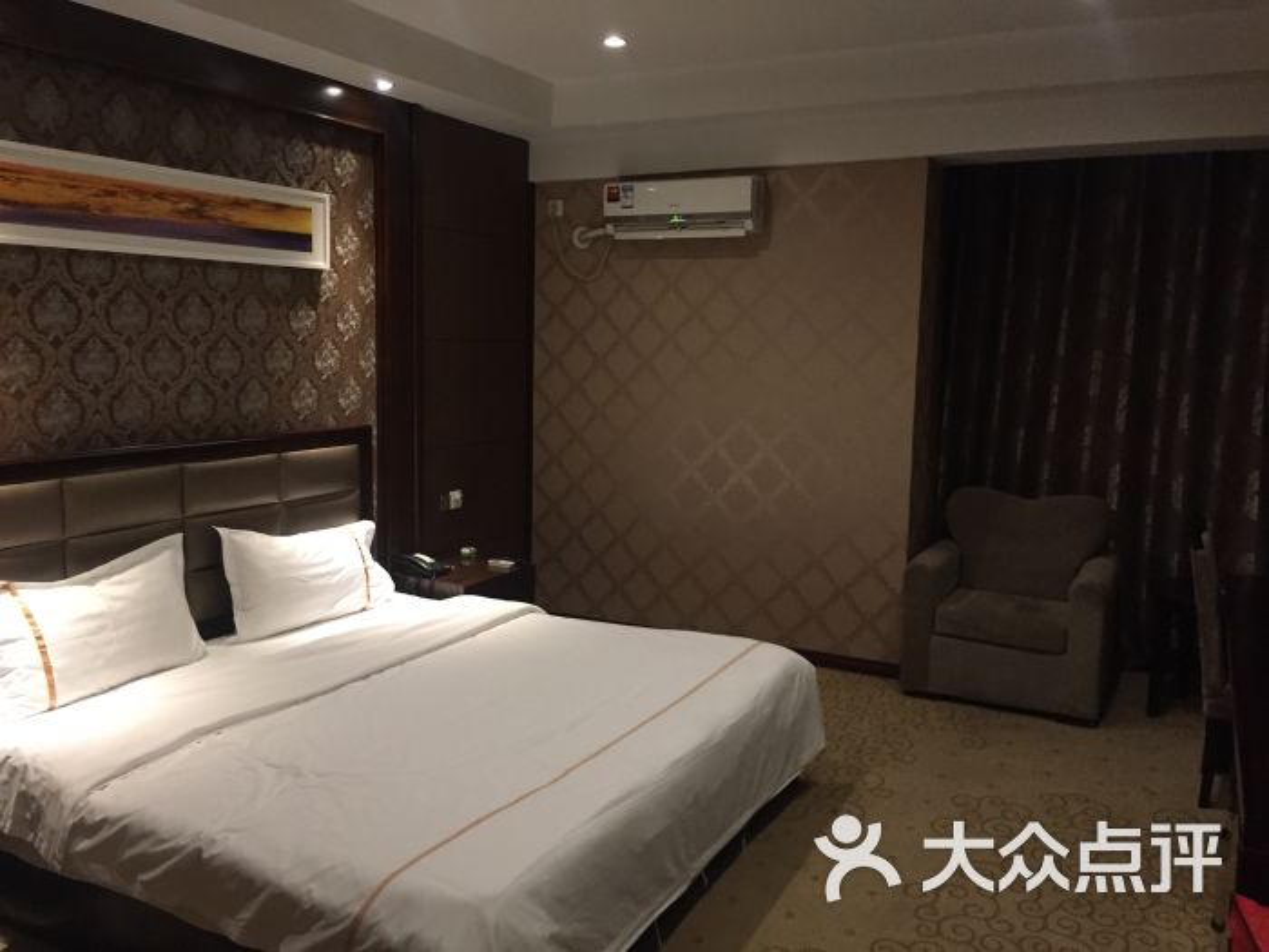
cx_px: 634
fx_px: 1063
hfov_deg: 61.7
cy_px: 476
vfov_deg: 48.2
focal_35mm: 29
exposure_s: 1/25
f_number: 2.2
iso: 250
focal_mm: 4.15
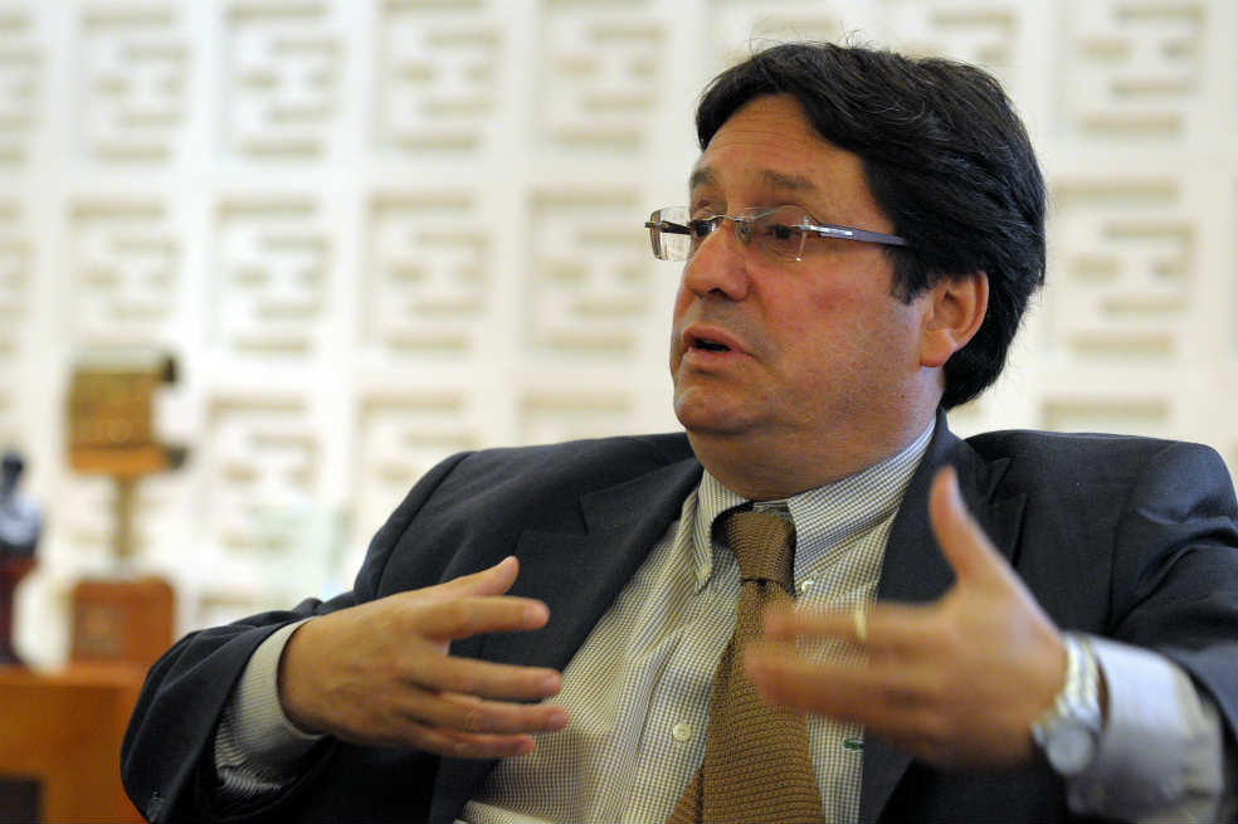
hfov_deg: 13.4
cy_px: 412
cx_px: 619
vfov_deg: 9.0
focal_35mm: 153
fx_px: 5259
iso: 1600
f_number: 3.2
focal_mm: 102
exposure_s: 1/80
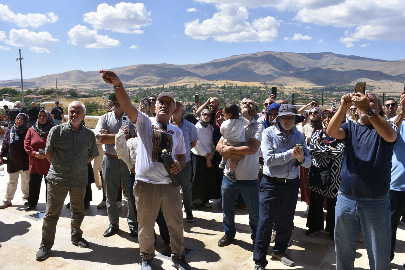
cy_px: 135
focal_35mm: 30
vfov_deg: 43.6
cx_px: 202
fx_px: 337
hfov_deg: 61.9
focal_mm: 20
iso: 180
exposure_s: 1/500
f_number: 8
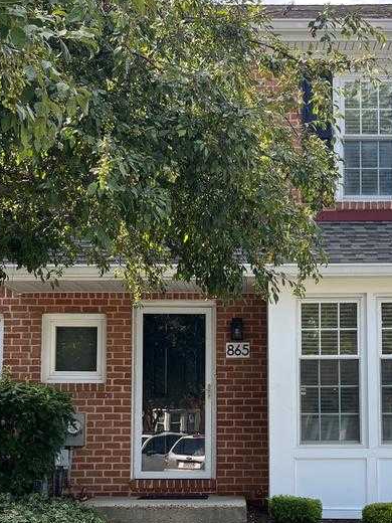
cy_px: 393
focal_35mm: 54
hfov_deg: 26.9
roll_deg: +0.1
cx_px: 247
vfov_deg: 34.8
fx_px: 815
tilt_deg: +4.2
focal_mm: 5.1
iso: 50
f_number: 1.6
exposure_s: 1/684
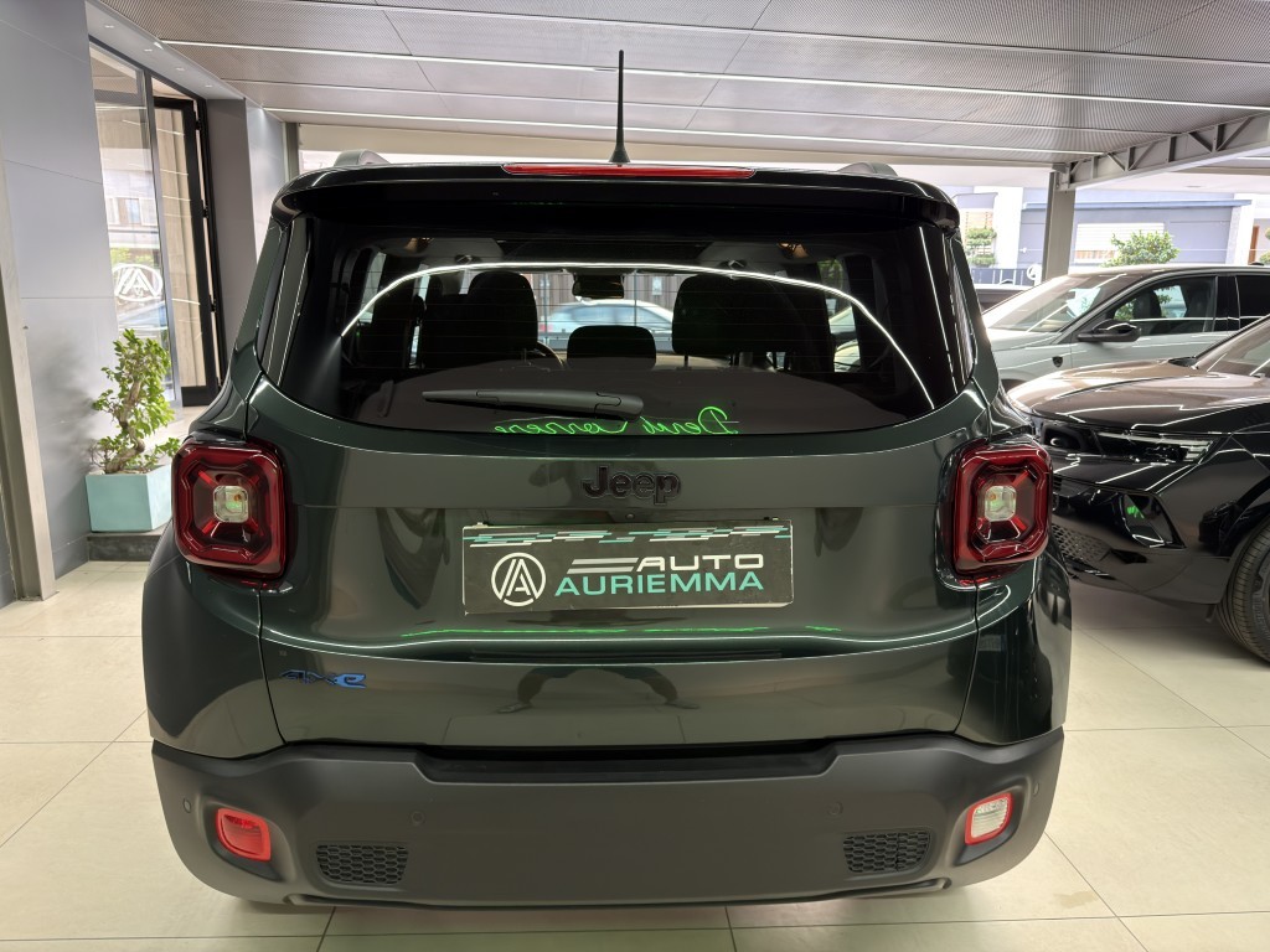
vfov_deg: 56.8
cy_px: 476
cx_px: 635
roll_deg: +0.3
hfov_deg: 71.6
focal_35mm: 24
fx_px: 881
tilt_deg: -10.8
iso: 250
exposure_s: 1/33
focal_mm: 6.76
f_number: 1.78
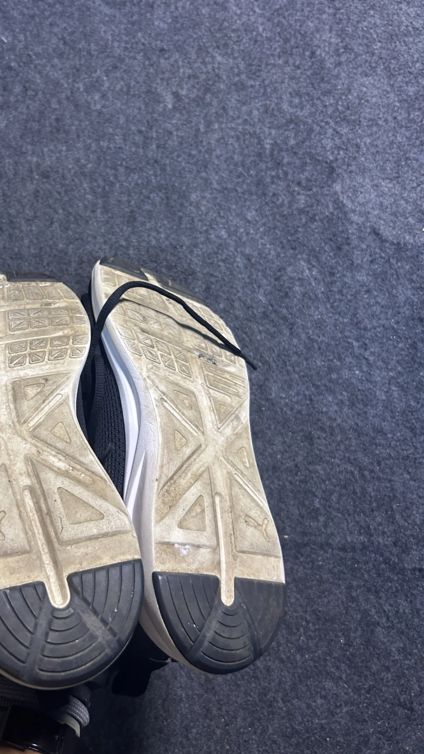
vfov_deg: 66.1
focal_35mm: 29
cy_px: 371
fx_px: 580
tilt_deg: -54.7
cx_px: 136
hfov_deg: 39.6
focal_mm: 5.7
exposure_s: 1/50
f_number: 1.5
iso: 125
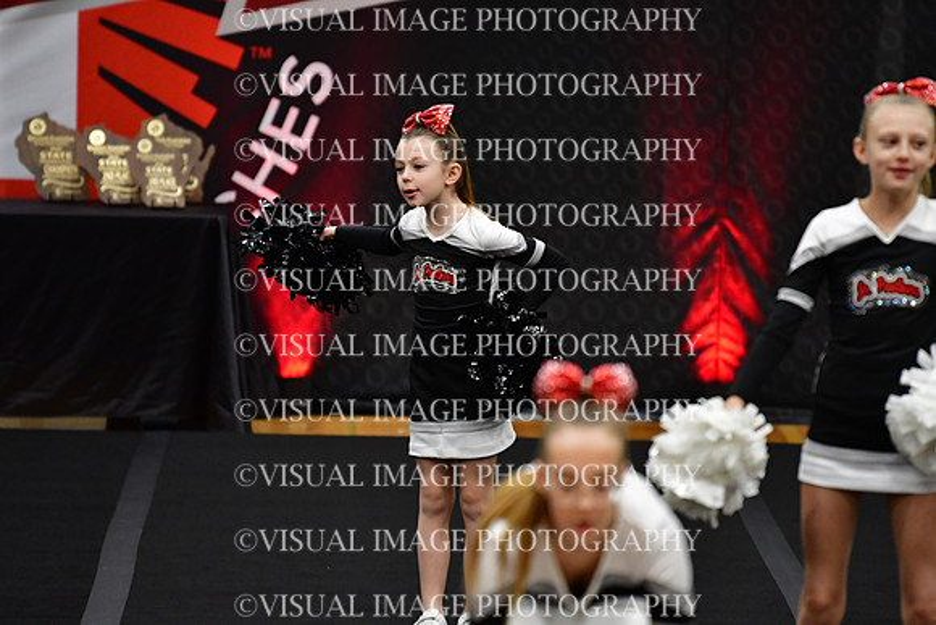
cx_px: 468
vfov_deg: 4.6
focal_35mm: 300
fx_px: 7801
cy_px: 312
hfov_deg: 6.9
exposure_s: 1/800
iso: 4000
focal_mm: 200
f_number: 2.8
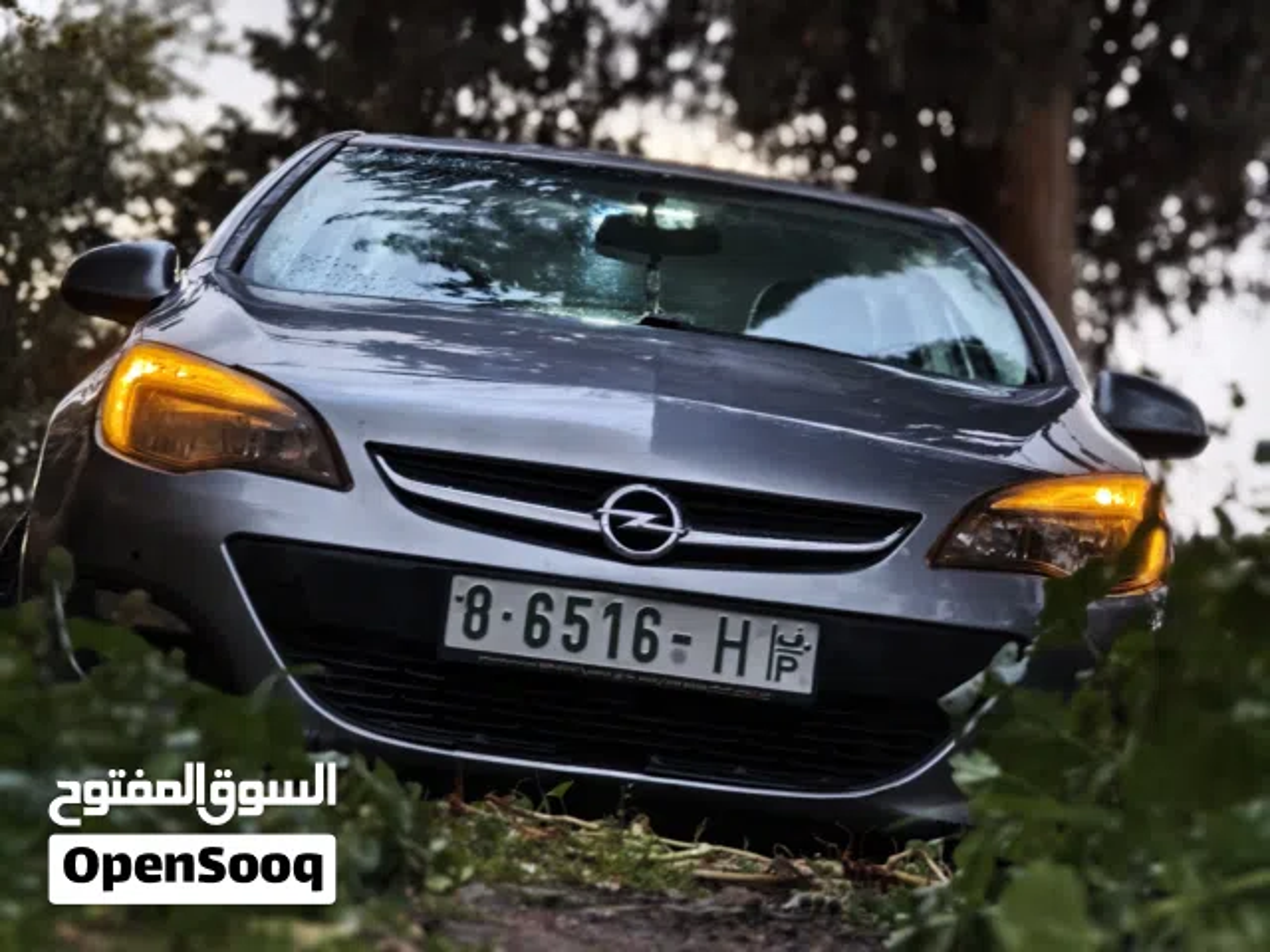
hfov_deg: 15.4
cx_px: 635
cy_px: 476
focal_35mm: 128
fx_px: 4696
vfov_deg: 11.6
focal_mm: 25.1
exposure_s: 1/10
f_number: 2.6
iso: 12800
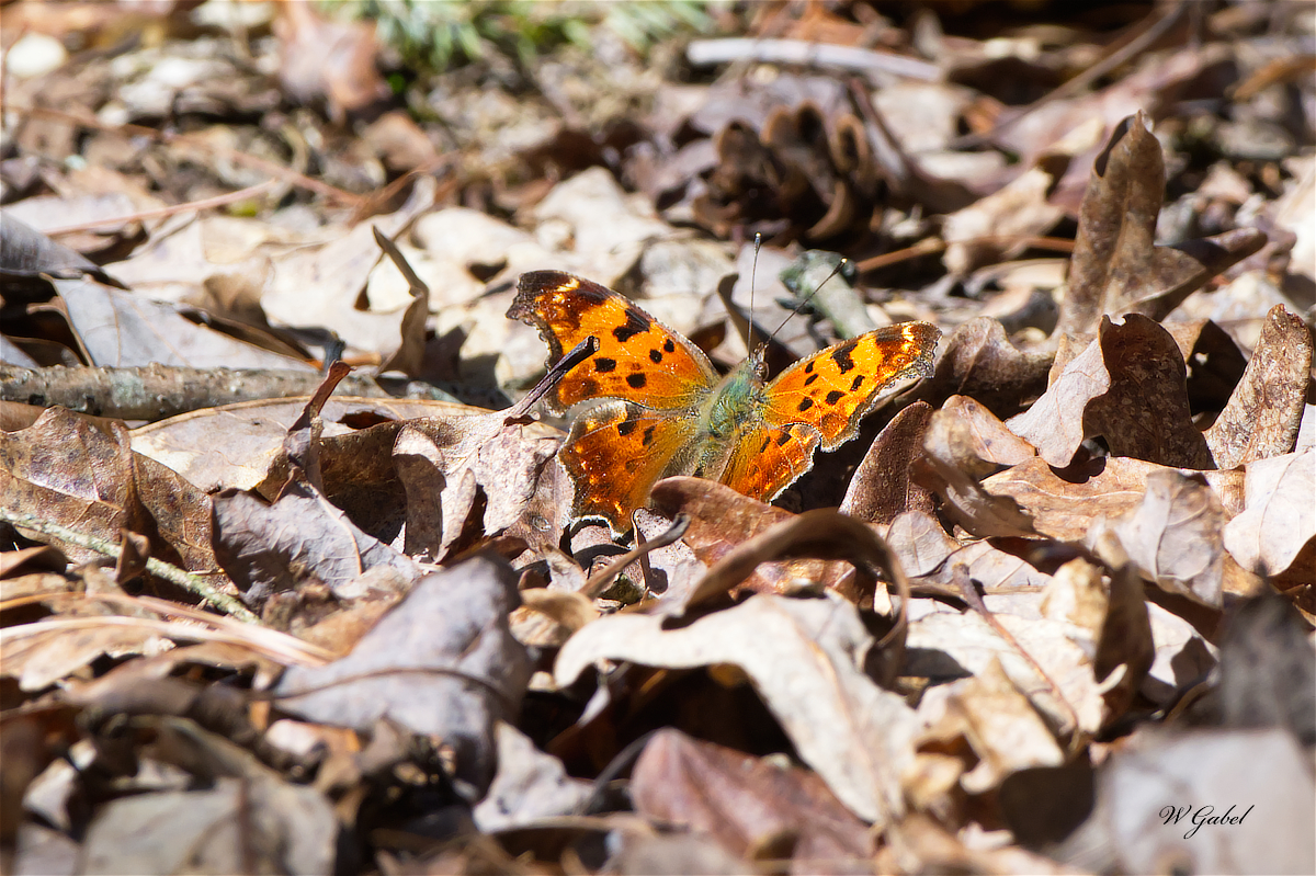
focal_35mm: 500
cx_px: 658
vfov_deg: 2.7
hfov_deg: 4.1
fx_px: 18269
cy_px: 438
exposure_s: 1/800
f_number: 7.1
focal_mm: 500
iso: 500
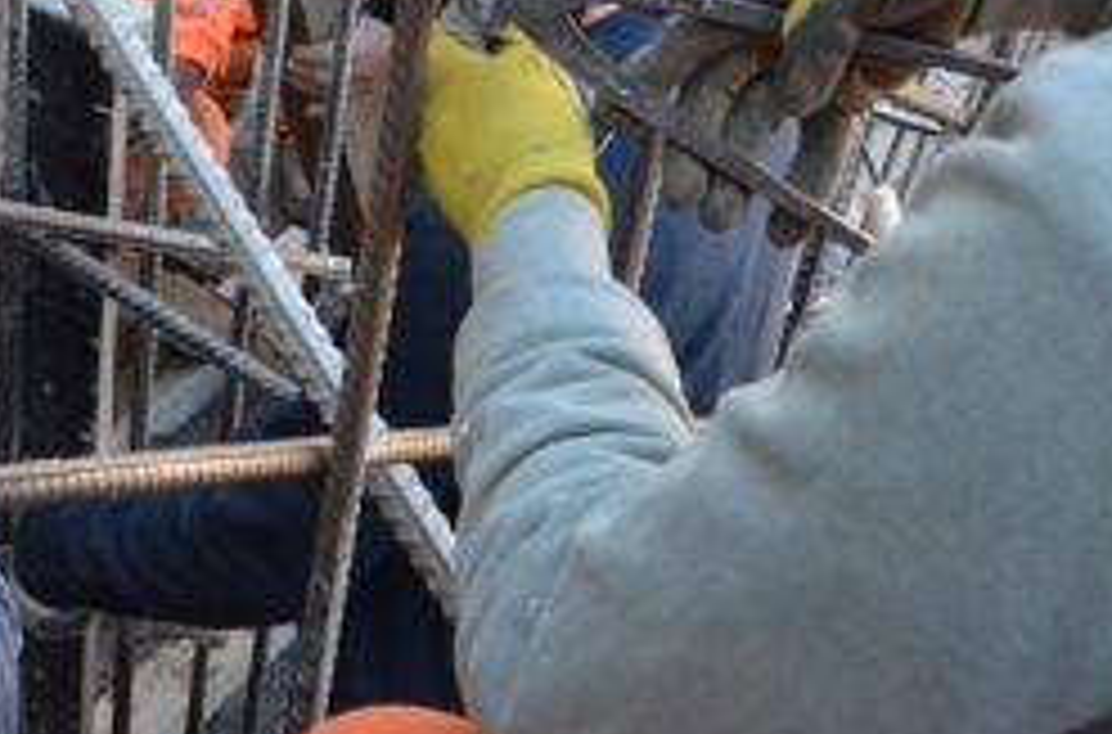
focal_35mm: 84
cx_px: -131
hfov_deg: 22.8
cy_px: 77
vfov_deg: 16.0
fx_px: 2586
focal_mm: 18
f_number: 5.6
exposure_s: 1/125
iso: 400
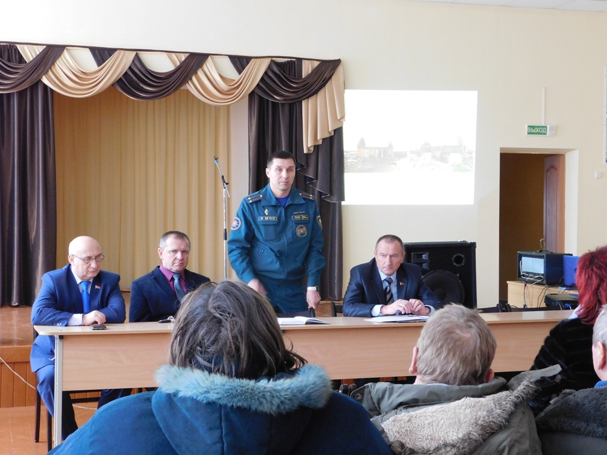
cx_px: 303
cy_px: 227
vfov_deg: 24.4
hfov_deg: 32.2
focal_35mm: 60
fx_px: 1052
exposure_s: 1/15
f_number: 4
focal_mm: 10.4
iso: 400
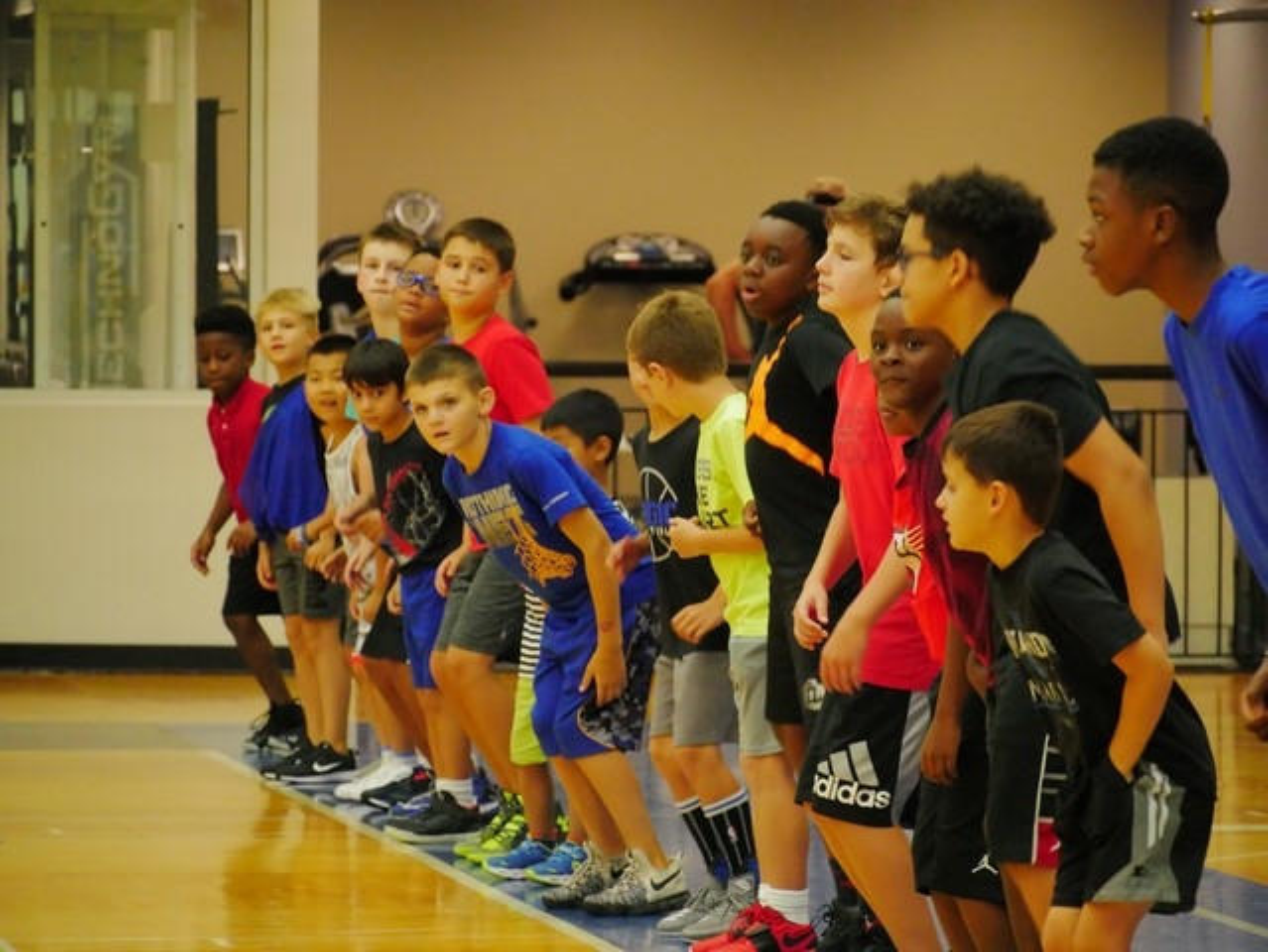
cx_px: 634
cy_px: 476
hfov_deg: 7.1
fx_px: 10262
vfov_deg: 5.3
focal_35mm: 280
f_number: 5.6
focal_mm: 140
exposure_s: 1/200
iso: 6400
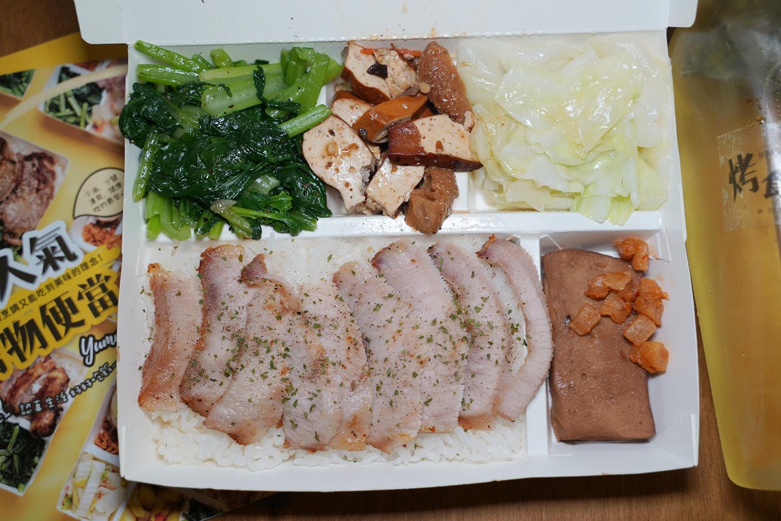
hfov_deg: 45.4
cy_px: 260
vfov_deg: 31.2
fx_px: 933
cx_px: 390
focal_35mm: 43
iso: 160
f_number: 4
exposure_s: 1/60
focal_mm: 43
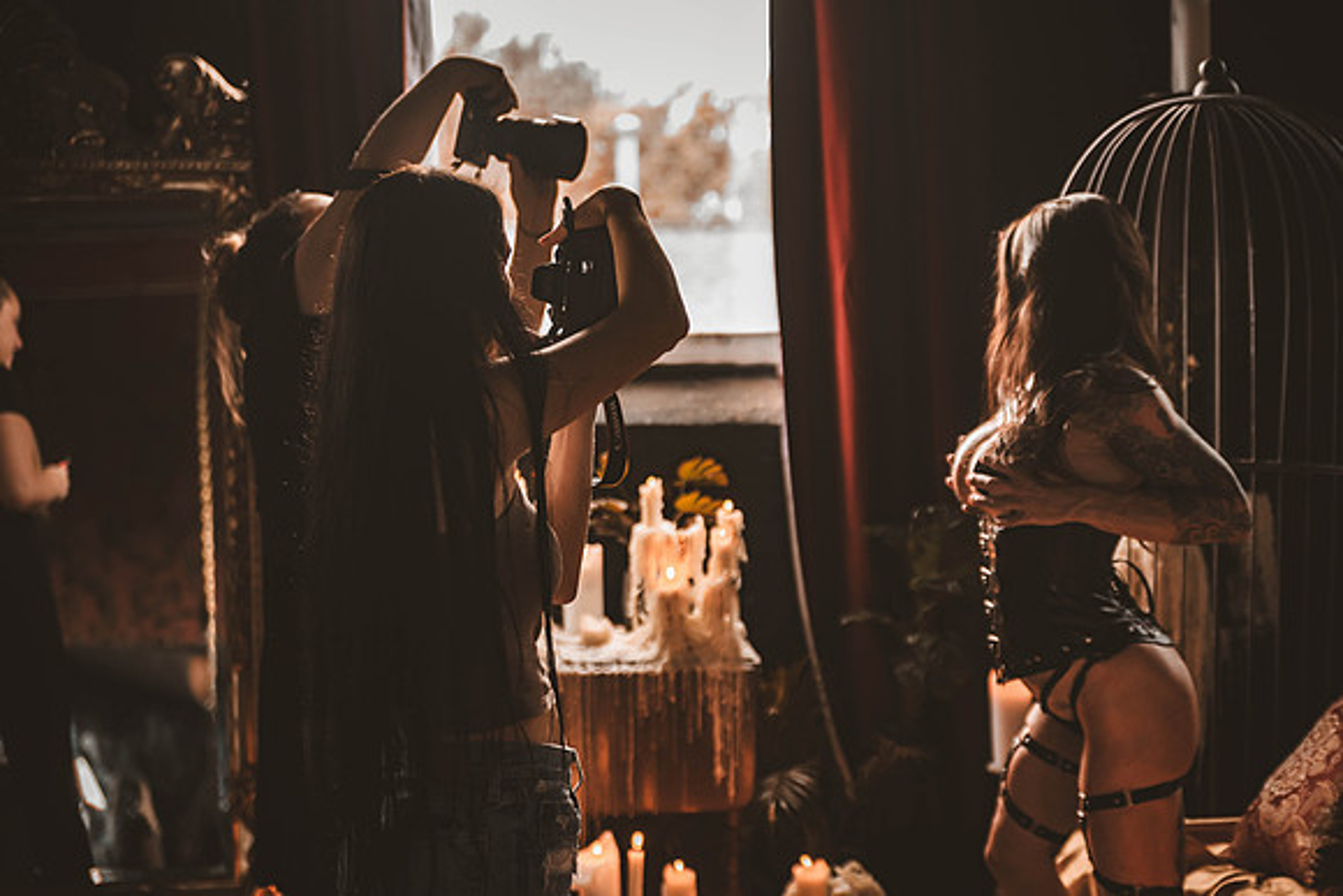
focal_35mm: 62
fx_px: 2313
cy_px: 448
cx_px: 672
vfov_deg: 21.9
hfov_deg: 32.4
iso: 800
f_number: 2.8
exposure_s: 1/200
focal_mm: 62
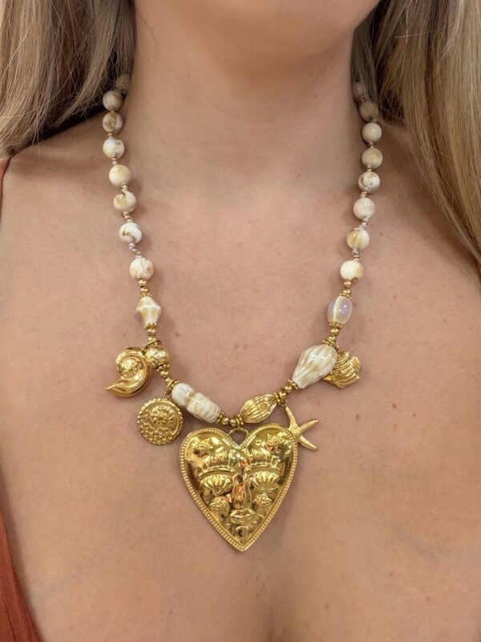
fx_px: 556
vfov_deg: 60.0
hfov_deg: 46.8
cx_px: 240
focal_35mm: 30
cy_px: 321
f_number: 1.9
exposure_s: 1/50
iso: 80
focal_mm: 2.71
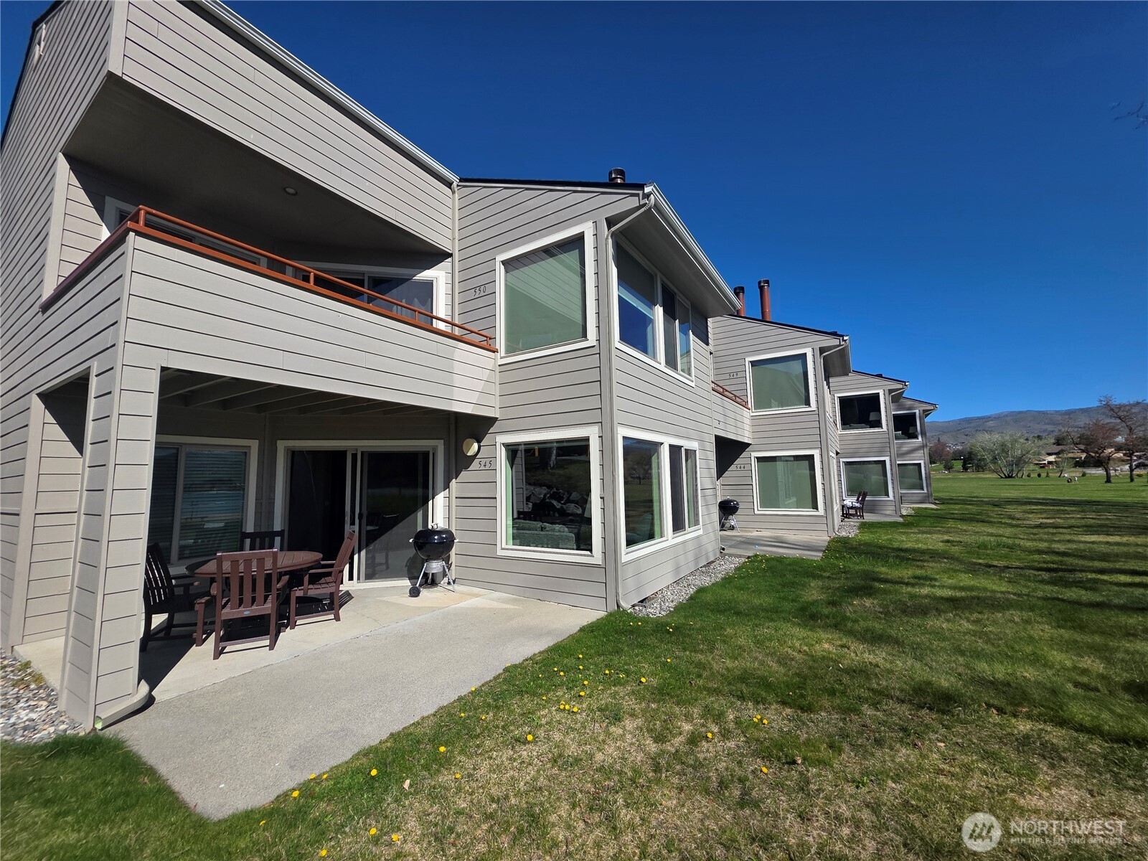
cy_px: 430
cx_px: 574
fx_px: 431
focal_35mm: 13
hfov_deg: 106.2
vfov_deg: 89.9
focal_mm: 2.2
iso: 40
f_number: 1.9
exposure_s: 1/2775
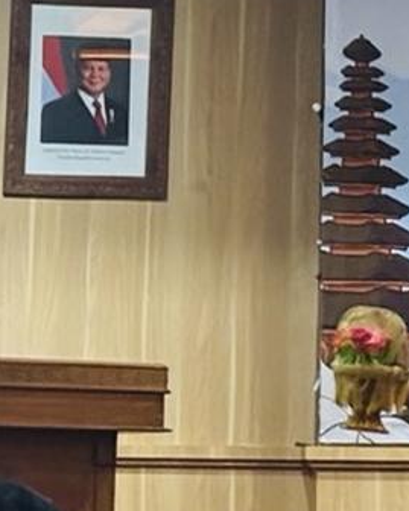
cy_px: -36
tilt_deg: +4.4
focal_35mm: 232
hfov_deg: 6.4
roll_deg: -1.0
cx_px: 918
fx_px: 3509
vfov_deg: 8.3
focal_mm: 5.96
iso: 250
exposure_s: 1/33
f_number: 1.6
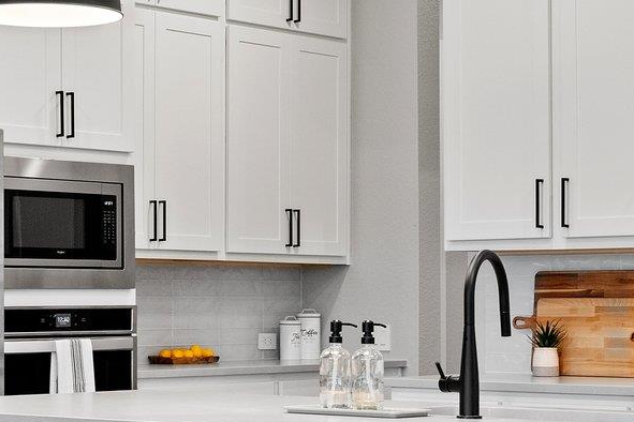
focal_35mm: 104
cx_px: 307
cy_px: 286
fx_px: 1831
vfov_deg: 13.1
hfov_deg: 19.6
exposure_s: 1/15
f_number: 8
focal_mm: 30
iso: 2000
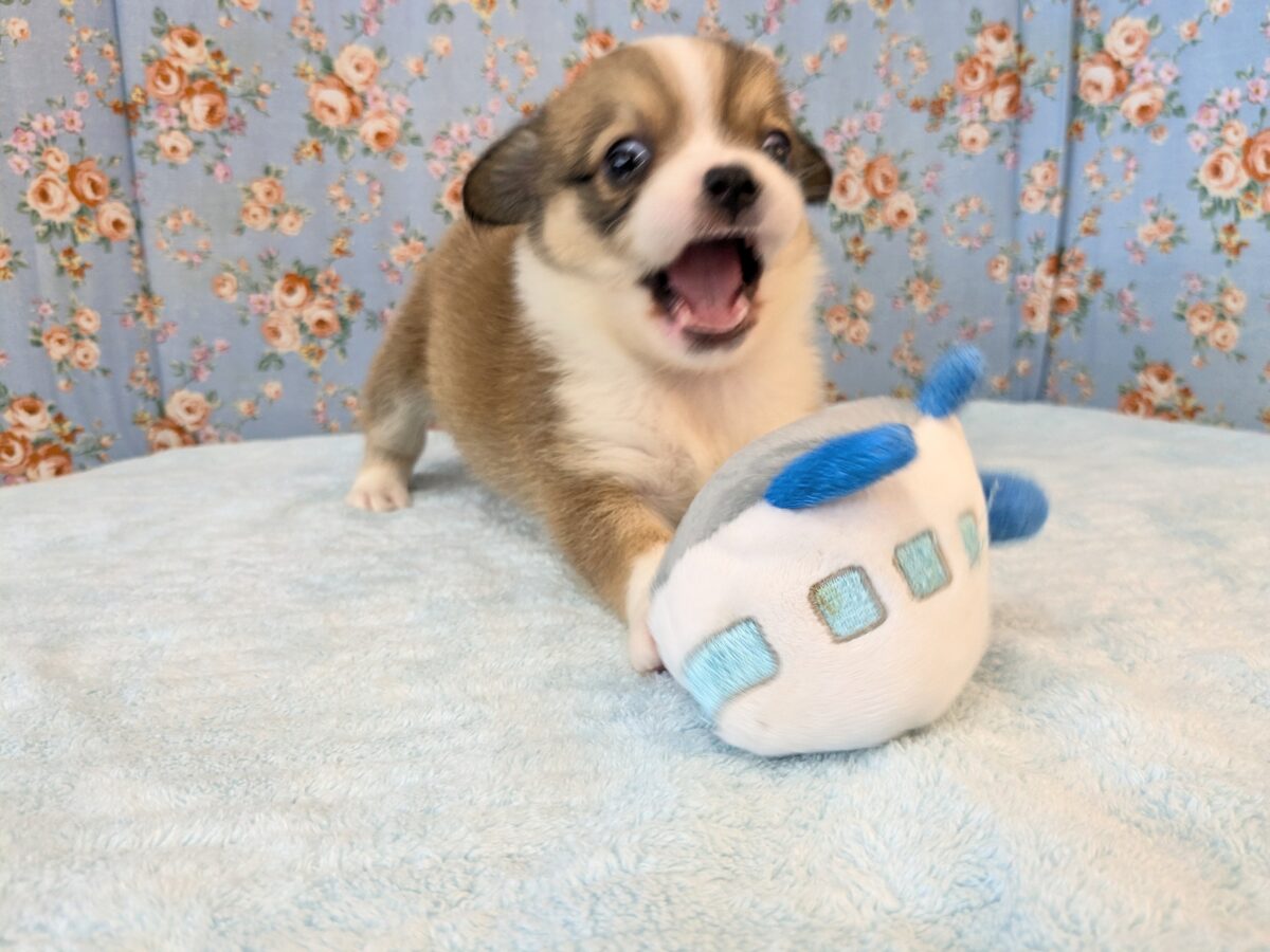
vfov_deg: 51.4
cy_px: 476
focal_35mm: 27
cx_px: 635
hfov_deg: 65.3
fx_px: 991
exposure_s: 1/99.9
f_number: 1.73
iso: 92
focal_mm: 4.38
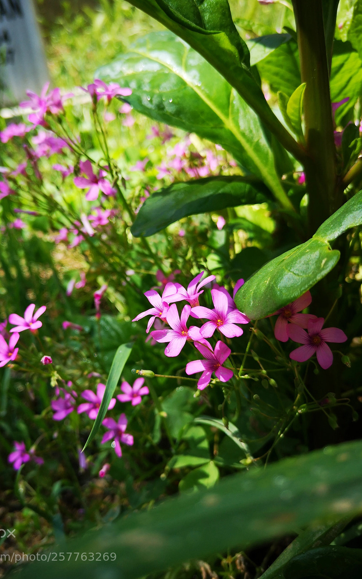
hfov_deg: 42.9
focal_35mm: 29
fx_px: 458
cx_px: 145
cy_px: 292
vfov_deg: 64.6
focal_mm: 3.95
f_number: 1.8
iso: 50
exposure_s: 1/861
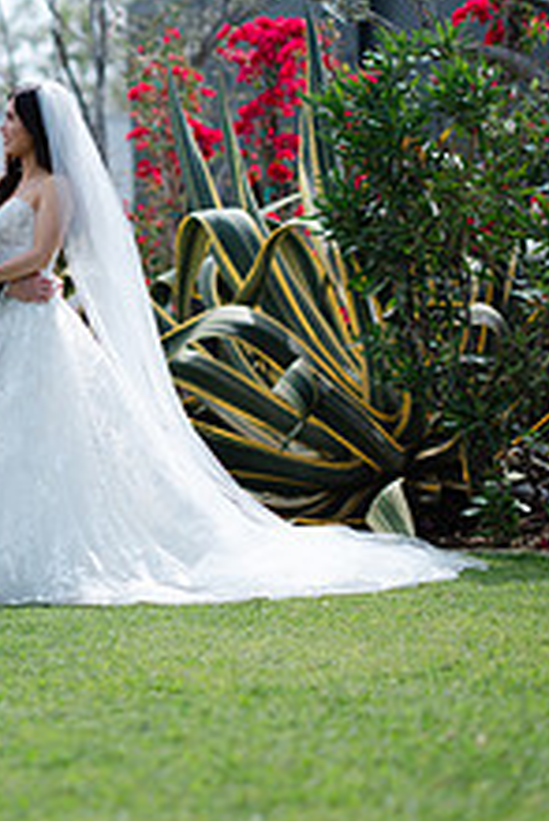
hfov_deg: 10.2
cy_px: 340
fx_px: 3060
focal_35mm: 134
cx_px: 35
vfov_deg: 15.3
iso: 80
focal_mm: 80
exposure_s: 1/2000
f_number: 1.7
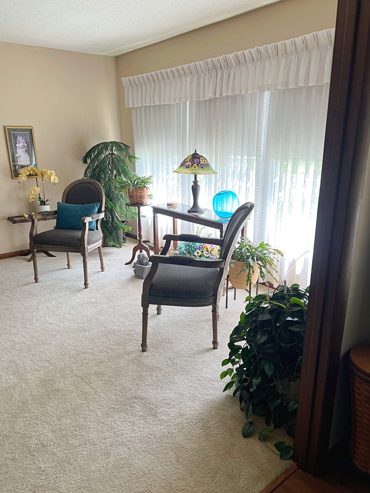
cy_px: 246
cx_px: 185
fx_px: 371
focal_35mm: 26
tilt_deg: -16.1
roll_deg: +0.4
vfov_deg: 67.3
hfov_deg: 53.1
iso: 32
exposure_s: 1/131
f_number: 1.5
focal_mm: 5.7
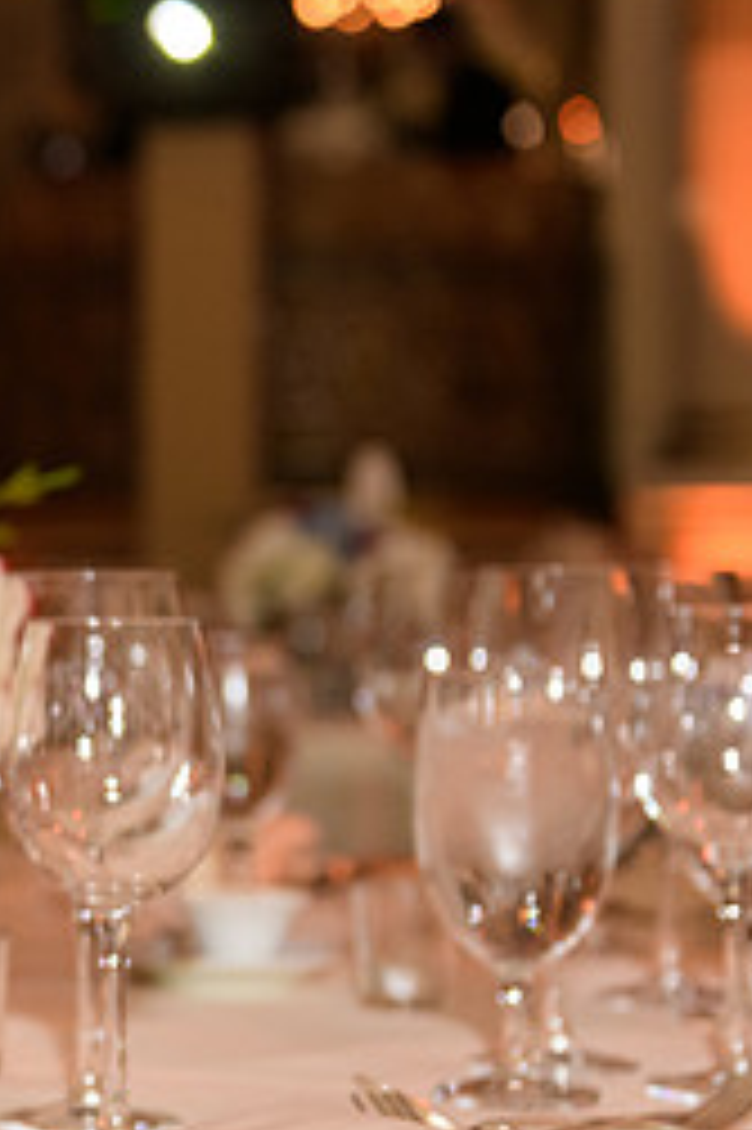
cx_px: -401
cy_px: 624
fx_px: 3483
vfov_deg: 18.4
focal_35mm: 111
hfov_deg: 11.8
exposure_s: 1/50
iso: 1600
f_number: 3.2
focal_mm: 48
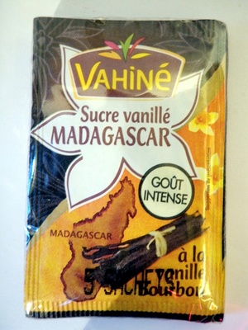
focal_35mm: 36
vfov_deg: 51.4
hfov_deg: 39.7
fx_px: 344
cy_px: 165
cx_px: 124
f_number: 4.1
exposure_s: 1/2
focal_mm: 6.53
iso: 200
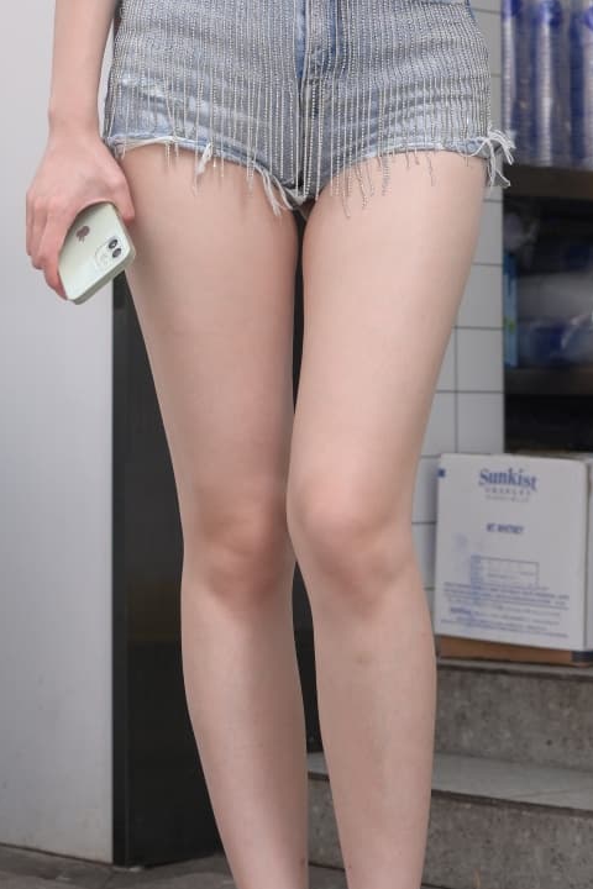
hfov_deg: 12.4
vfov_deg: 18.4
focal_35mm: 110
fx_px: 2718
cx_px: 441
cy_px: 182
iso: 250
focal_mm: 44
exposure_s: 1/200
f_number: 4
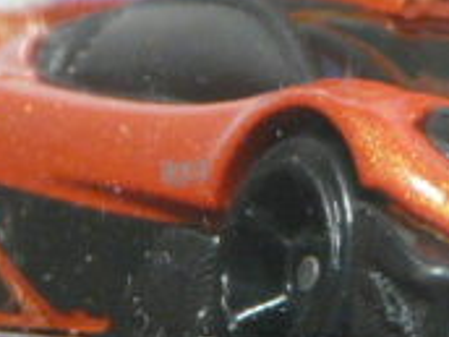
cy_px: -47
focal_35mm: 394
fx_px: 5111
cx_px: 373
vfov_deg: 3.8
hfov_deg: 5.0
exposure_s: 1/50
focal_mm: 11.7
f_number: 3.2
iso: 200
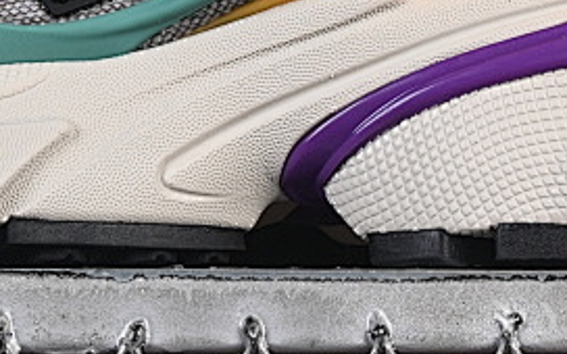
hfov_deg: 6.9
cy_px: -194
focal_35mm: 304
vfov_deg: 4.3
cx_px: 144
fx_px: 4698
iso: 160
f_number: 8
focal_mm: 50
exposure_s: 1/80
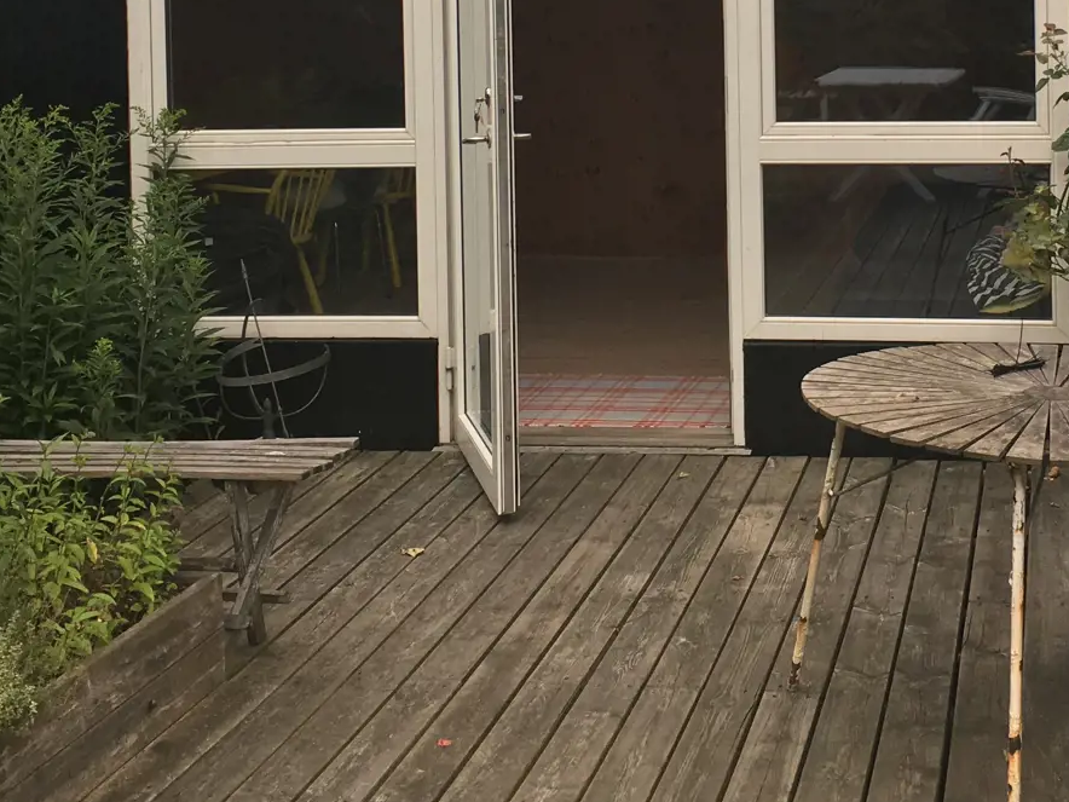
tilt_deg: -1.7
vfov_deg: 22.4
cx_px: 753
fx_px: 1946
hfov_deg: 30.4
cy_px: -2
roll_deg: +0.9
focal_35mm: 63
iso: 25
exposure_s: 1/152
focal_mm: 4.15
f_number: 2.2
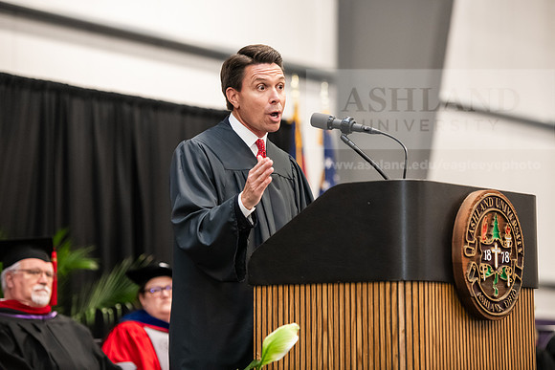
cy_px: 185
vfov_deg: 10.2
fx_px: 2082
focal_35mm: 135
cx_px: 278
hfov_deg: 15.2
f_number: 3.2
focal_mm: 135
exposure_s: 1/200
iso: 3200
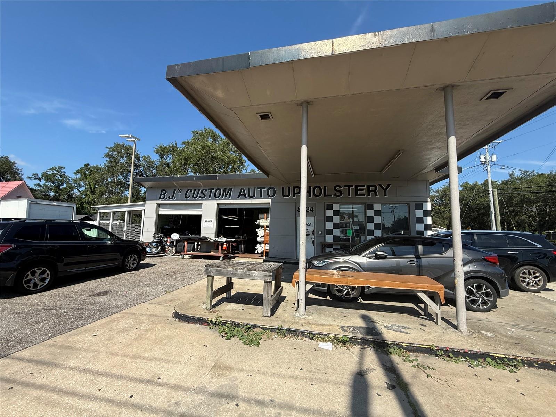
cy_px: 208
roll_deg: -1.6
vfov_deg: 85.7
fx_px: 225
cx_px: 278
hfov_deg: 102.1
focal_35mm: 14
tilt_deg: +5.2
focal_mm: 2.22
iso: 50
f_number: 2.2
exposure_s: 1/1211
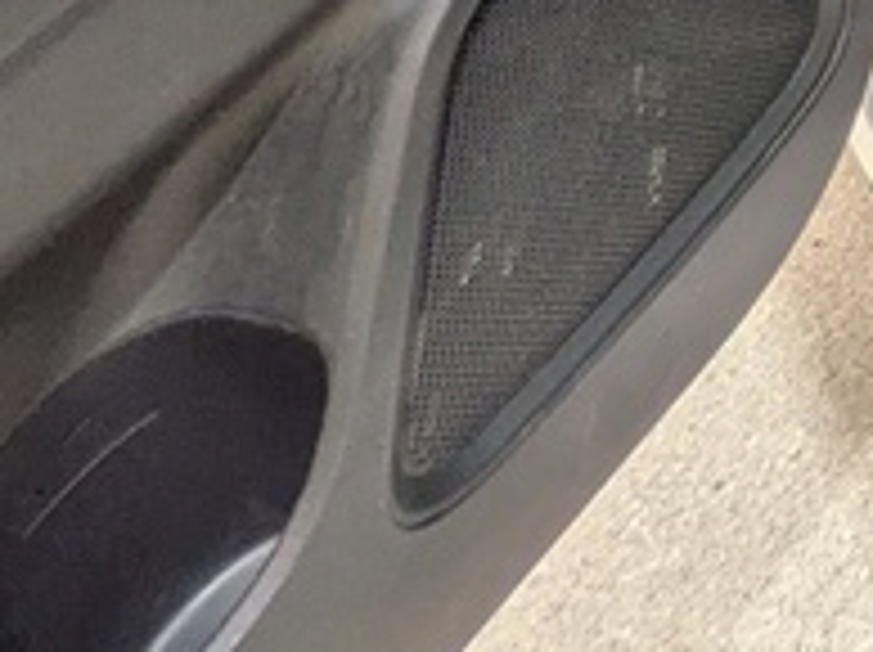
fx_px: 1864
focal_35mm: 74
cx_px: 2002
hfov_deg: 15.8
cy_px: -1025
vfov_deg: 13.2
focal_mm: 1.83
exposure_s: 1/30
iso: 57
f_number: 2.2
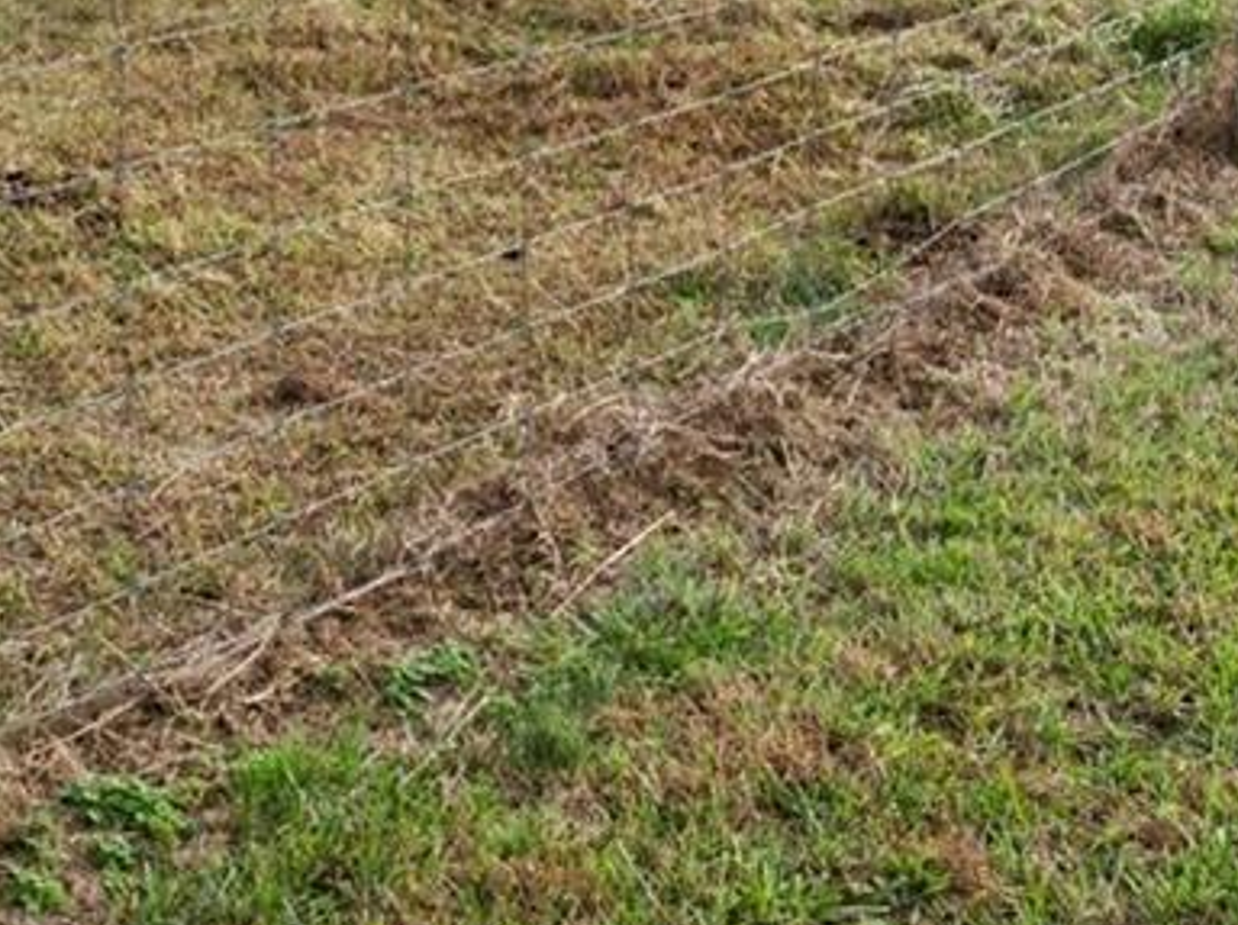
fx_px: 2286
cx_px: -58
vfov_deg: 21.6
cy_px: -113
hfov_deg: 28.1
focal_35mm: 64
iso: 400
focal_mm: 12.29
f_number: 2.8
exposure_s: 1/2000
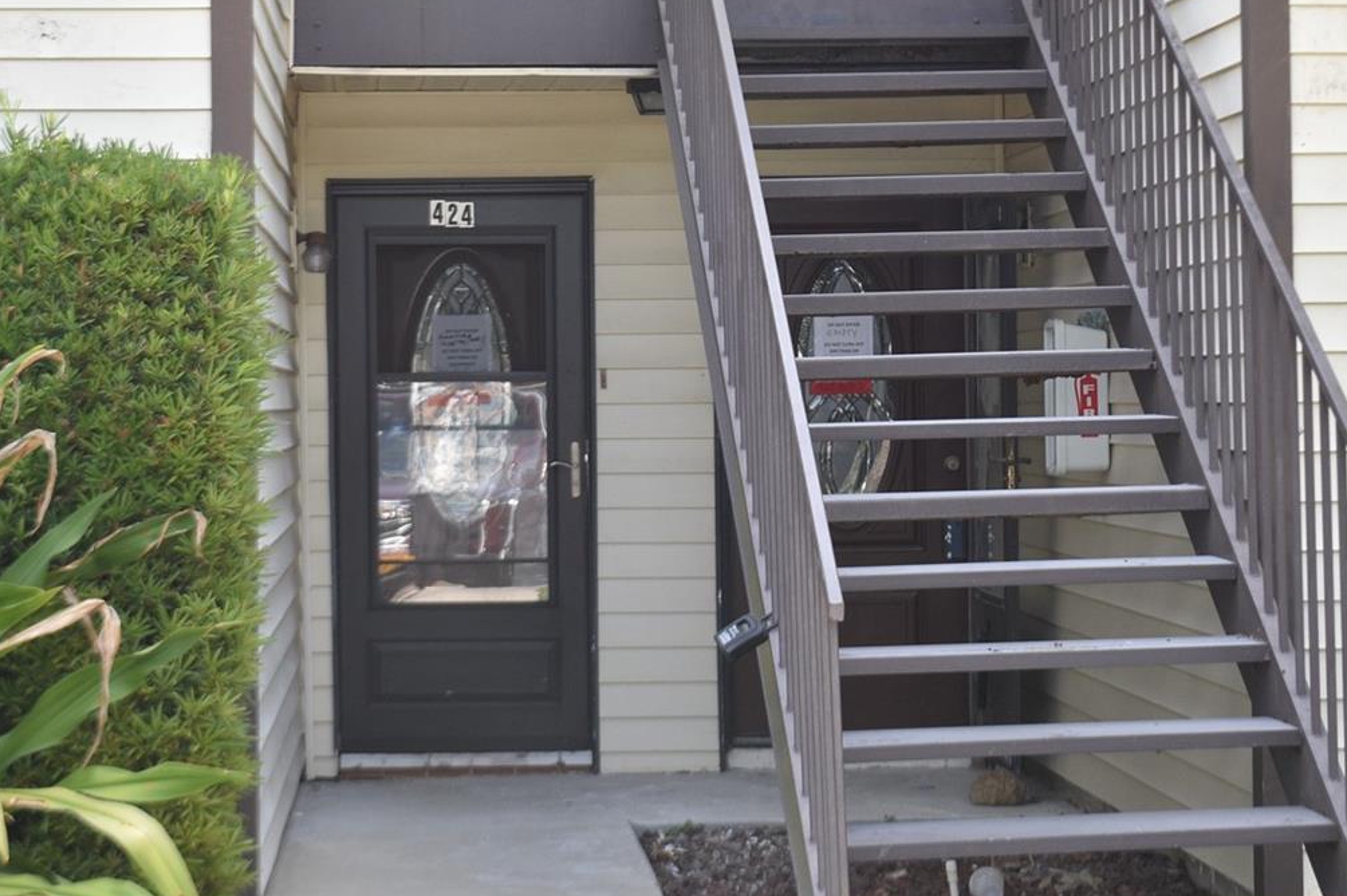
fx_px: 3216
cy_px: 336
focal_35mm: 86
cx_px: 619
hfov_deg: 23.6
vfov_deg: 15.9
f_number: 8
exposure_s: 1/250
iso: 400
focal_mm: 36
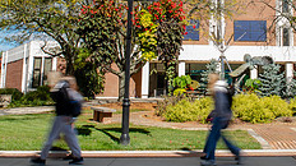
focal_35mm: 63
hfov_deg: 32.9
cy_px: -4
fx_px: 494
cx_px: 211
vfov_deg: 18.5
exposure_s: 1/10
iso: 31
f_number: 16
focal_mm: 24
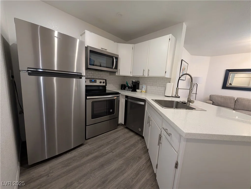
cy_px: 94
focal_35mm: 12
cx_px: 126
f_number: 1.7
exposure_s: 1/120
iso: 387
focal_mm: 2.02
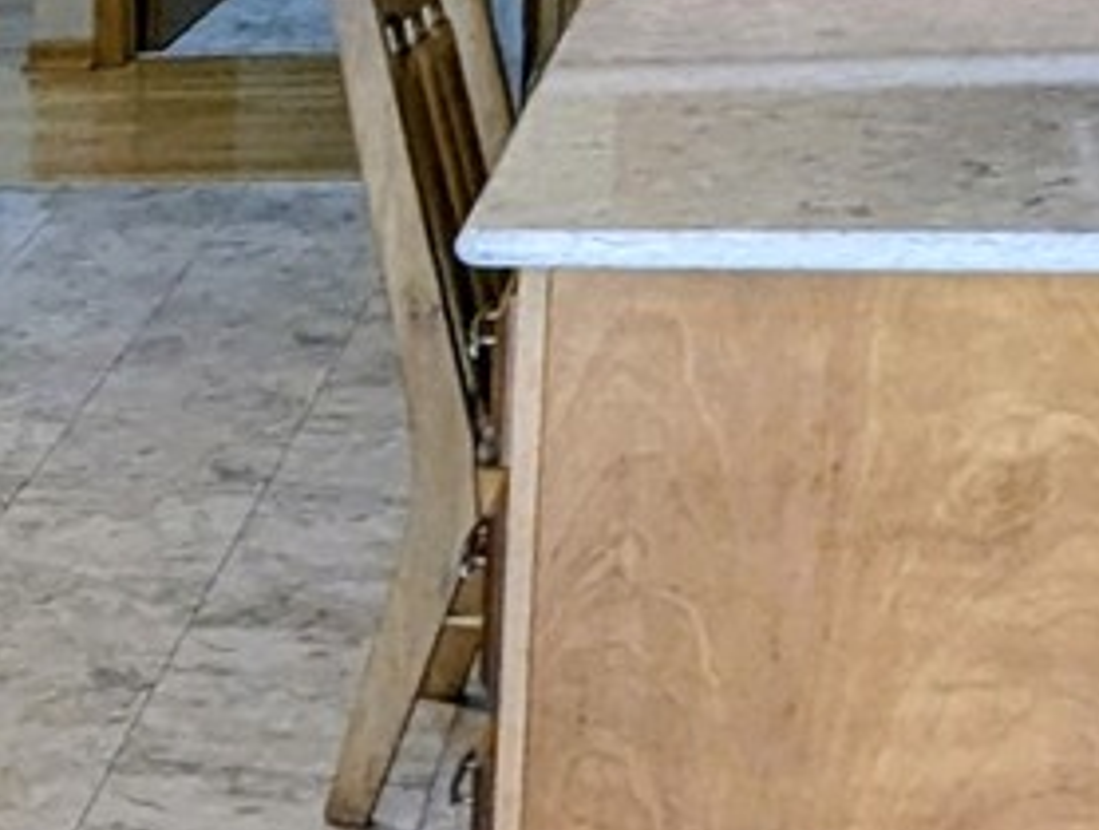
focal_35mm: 67
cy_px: 435
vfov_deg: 22.0
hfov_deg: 17.1
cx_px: -1285
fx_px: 2133
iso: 55
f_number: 2.2
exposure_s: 1/30
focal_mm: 1.95
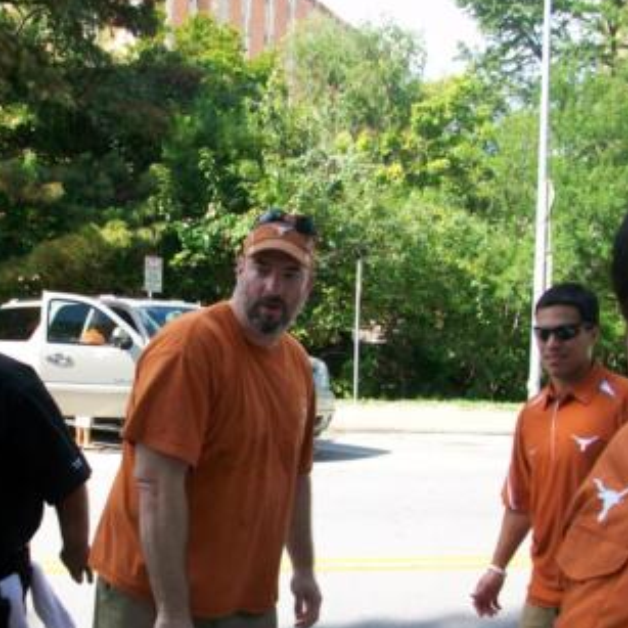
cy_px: 369
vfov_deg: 36.7
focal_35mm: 46
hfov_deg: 36.6
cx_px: 235
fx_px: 944
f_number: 2.8
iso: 64
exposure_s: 1/320
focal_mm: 5.7
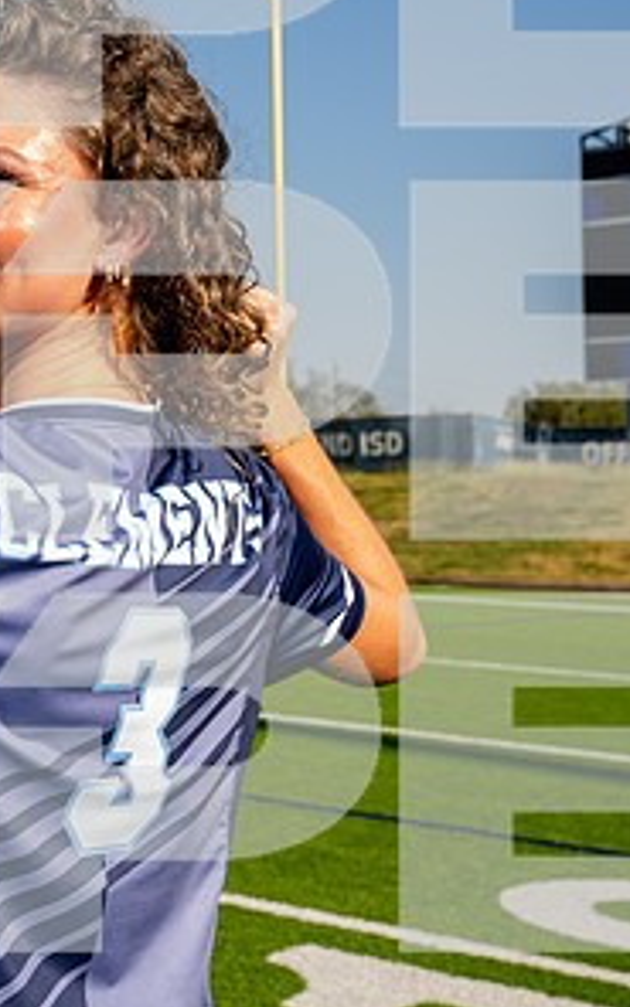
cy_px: 362
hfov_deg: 18.4
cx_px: -65
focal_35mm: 68
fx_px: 1868
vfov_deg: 30.0
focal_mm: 34
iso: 50
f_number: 7.1
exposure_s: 1/125
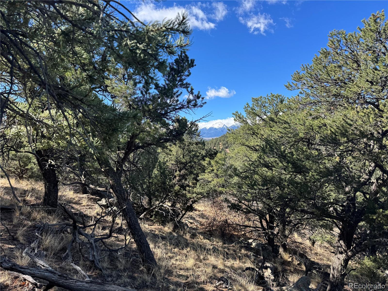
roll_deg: +1.0
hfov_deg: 71.6
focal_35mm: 24
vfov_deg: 56.8
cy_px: 146
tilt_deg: -1.6
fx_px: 269
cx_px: 194
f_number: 1.78
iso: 80
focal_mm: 6.76
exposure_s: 1/1524
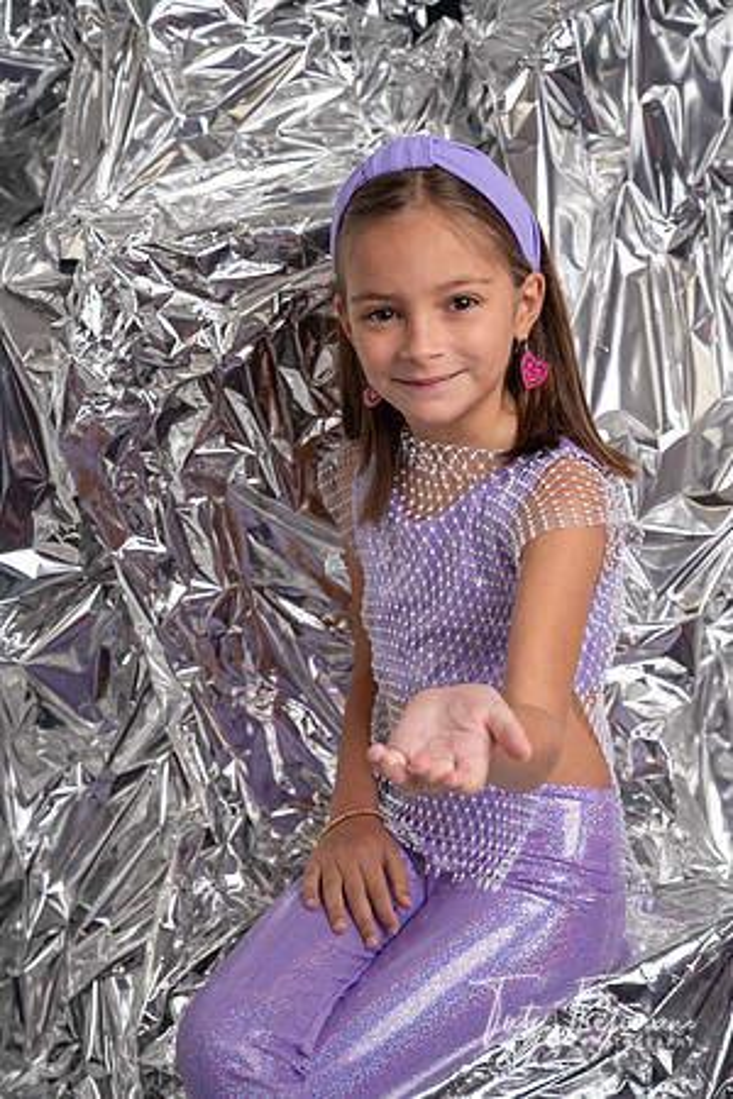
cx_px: 366
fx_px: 1802
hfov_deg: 23.0
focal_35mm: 59
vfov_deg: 33.9
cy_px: 550
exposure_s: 1/160
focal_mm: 59
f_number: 5.6
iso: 160
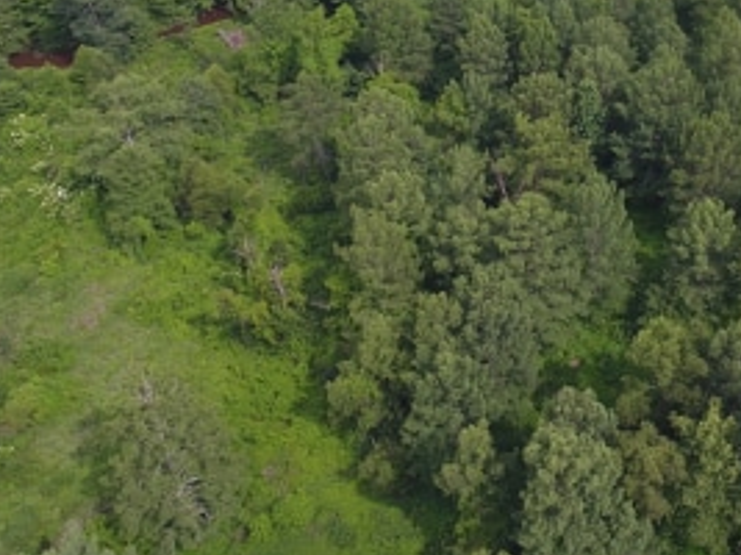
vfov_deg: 29.2
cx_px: 616
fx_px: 1027
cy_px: 69
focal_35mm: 48
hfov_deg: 37.9
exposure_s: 1/327
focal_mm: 3.61
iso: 100
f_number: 2.8
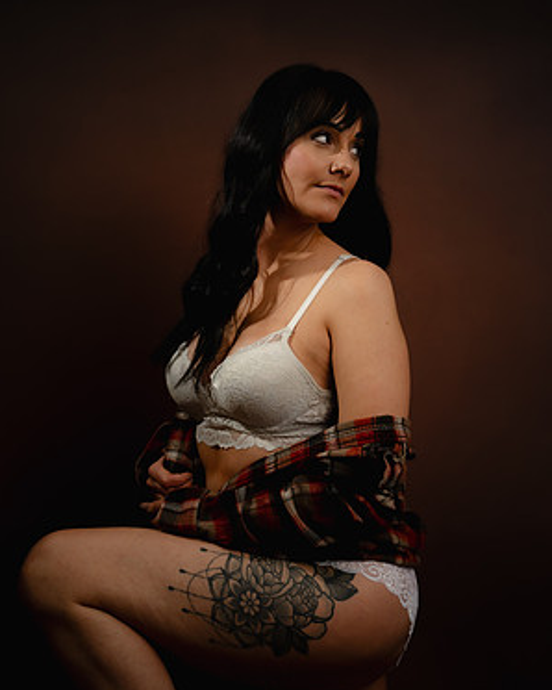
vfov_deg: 31.9
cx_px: 276
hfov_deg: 25.8
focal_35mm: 59
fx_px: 1204
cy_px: 282
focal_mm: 52
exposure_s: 1/160
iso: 125
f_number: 2.2
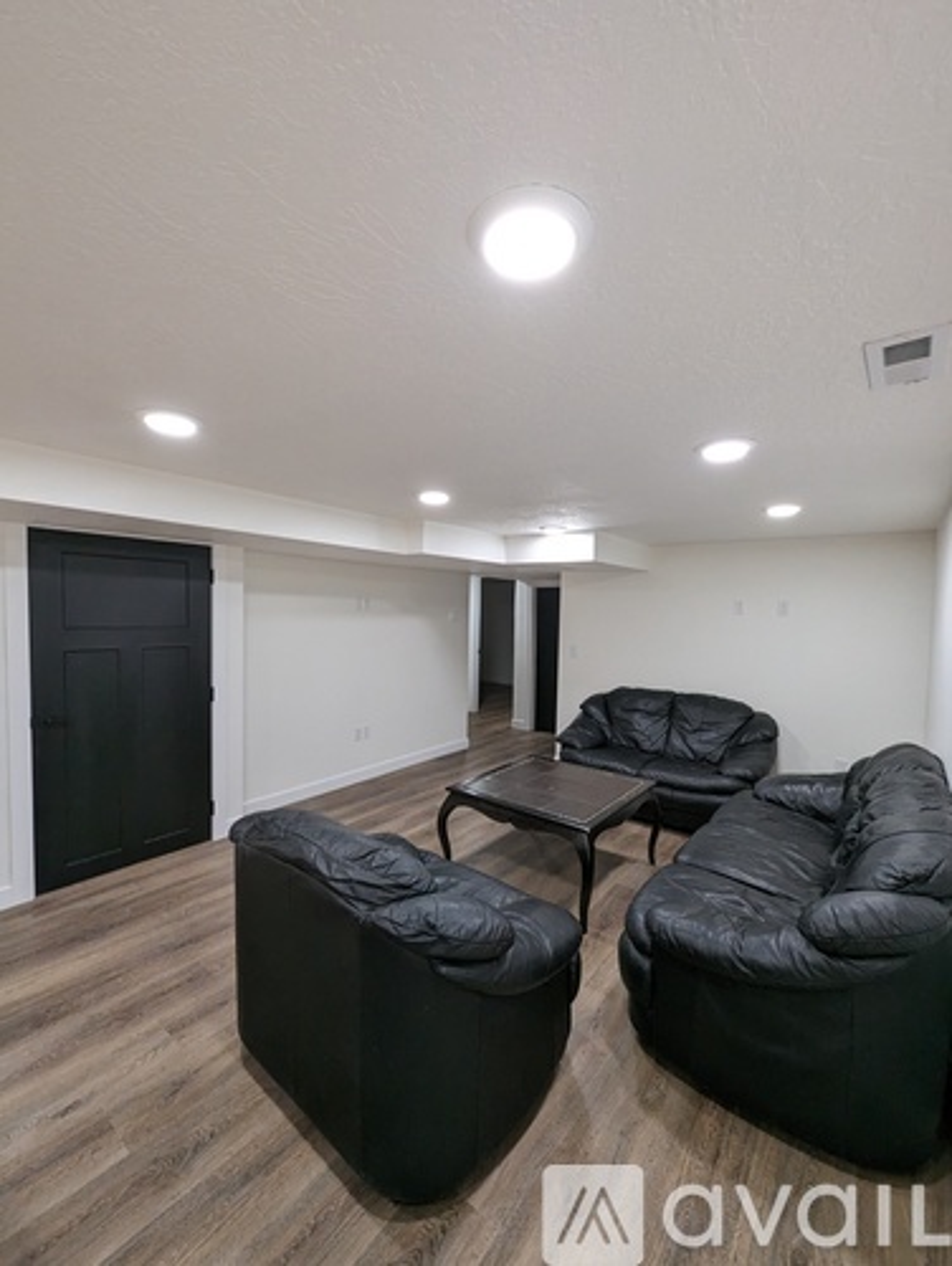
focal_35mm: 13
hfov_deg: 90.0
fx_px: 476
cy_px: 633
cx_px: 476
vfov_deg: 106.1
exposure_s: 1/57.9
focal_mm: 1.95
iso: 313
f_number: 2.2
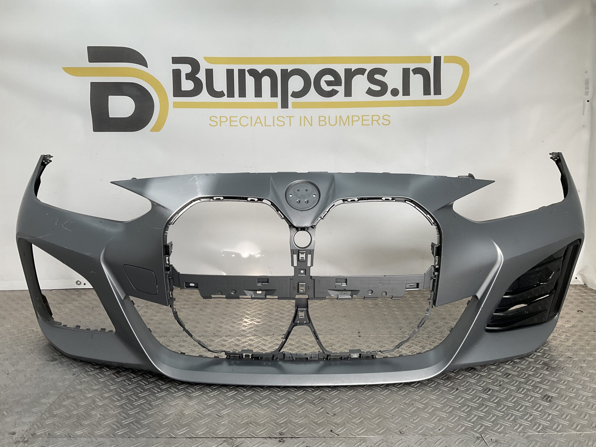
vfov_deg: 48.2
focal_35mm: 29
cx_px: 298
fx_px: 499
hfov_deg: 61.7
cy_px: 224
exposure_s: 1/325
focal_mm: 3
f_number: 1.8
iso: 16
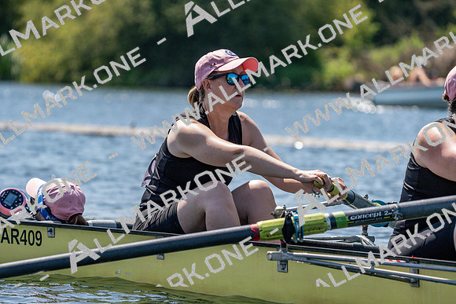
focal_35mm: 259
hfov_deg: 7.9
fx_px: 3281
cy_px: 152
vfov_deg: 5.3
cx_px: 228
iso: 320
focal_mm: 259
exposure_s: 1/2000
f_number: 5.6
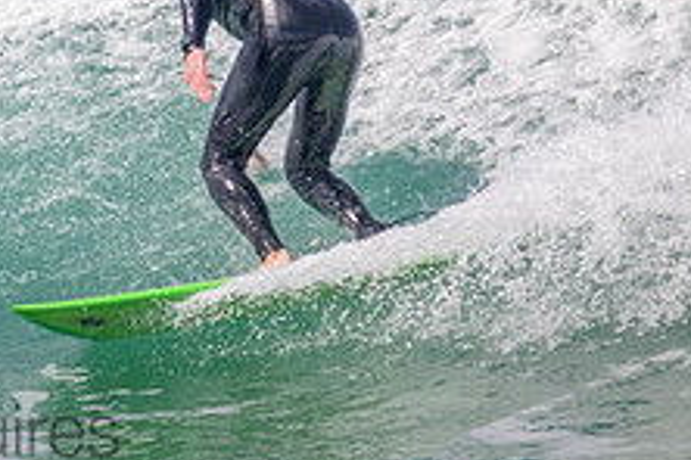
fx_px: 40113
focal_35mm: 2090
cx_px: -121
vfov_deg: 0.7
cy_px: -85
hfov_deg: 1.0
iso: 900
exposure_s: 1/1600
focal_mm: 800
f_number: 11
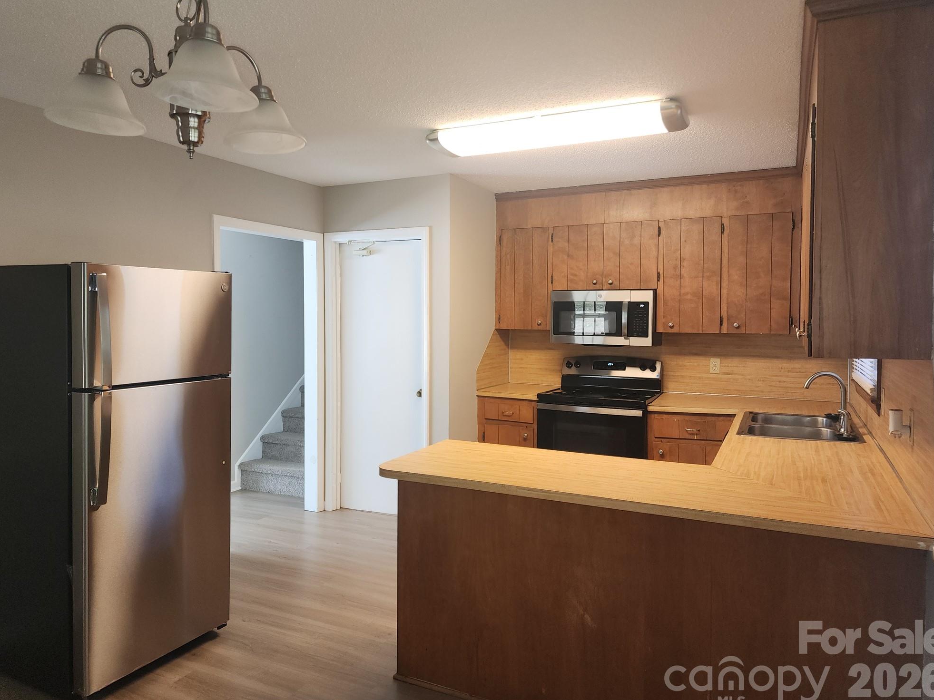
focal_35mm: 24
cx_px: 463
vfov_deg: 56.8
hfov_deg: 71.6
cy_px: 349
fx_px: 648
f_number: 1.8
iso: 64
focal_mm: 6.4
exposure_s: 1/60
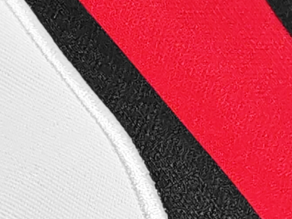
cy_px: 111
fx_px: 1172
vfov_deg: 10.7
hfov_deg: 12.8
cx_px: -243
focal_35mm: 139
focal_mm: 2.59
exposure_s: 1/50
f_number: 2.2
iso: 94
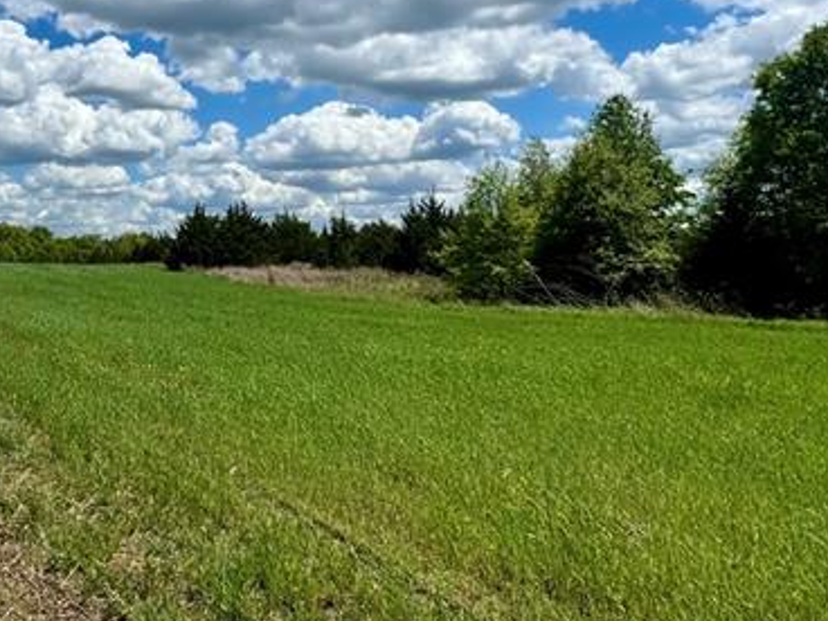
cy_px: 184
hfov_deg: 45.9
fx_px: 933
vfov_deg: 36.3
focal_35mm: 39
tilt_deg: +4.9
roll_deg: +0.5
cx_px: 194
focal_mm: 2.22
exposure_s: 1/4630
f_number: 2.2
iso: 50
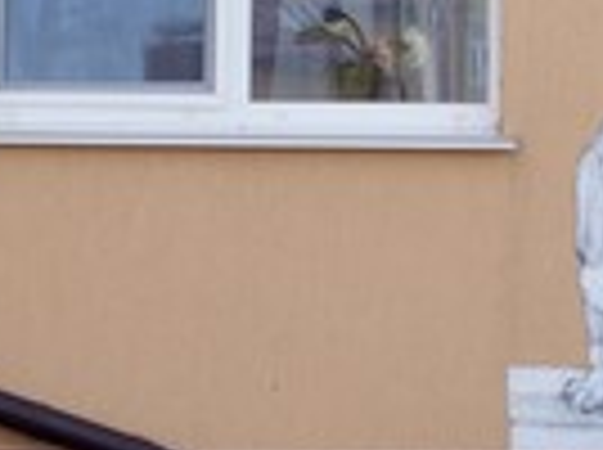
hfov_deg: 7.5
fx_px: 4582
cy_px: 250
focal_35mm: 264
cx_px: 207
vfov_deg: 5.6
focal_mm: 35
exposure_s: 1/160
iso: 160
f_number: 5.6
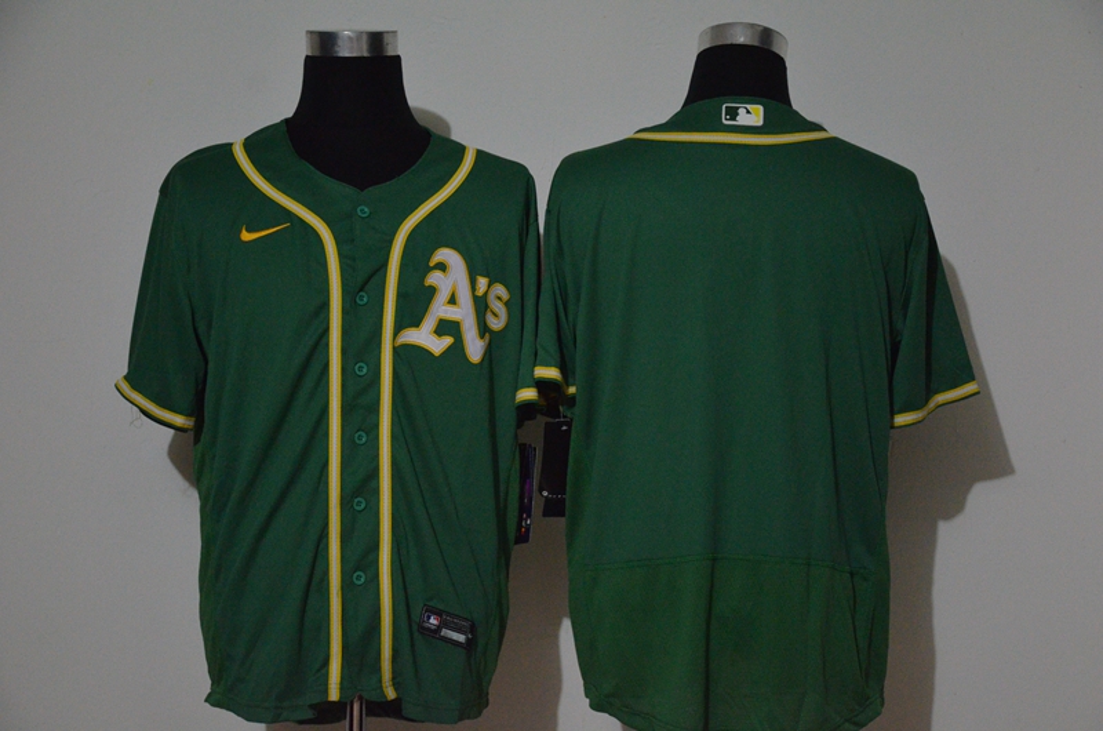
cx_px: 552
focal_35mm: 75
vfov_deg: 18.1
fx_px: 2293
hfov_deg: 27.0
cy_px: 366
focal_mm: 50
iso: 4000
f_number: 4.8
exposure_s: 1/25
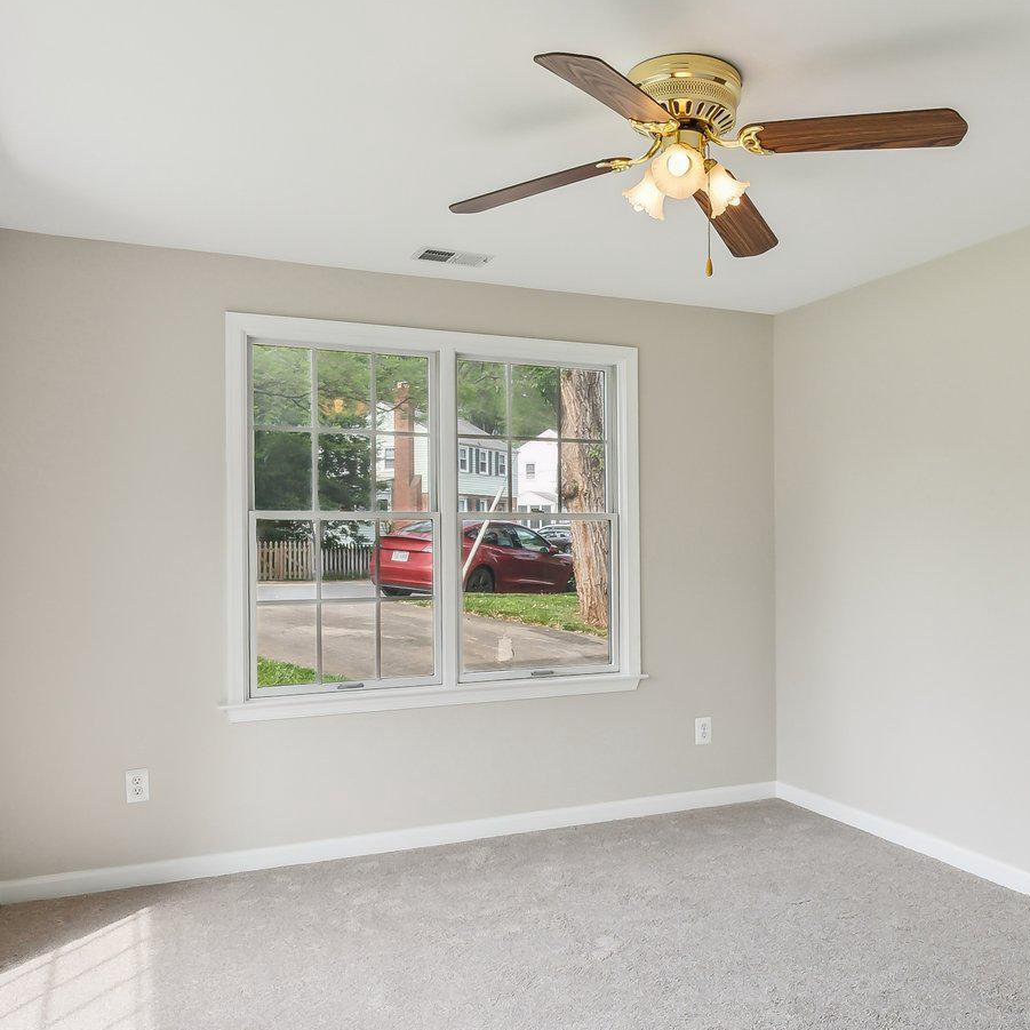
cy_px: 539
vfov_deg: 55.3
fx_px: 983
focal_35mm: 29
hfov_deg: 54.7
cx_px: 640
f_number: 9
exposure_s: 1/40
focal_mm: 15.1
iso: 250
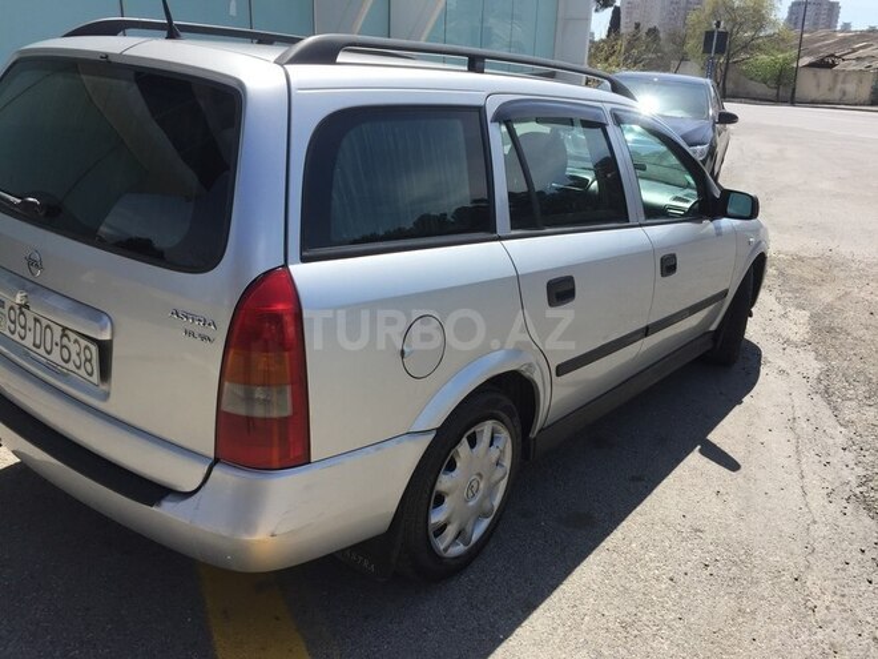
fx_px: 736
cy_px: 330
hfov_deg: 61.7
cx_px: 439
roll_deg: -3.4
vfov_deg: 48.2
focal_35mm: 29
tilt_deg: -21.4
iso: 32
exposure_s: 1/1582
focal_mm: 4.15
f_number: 2.2
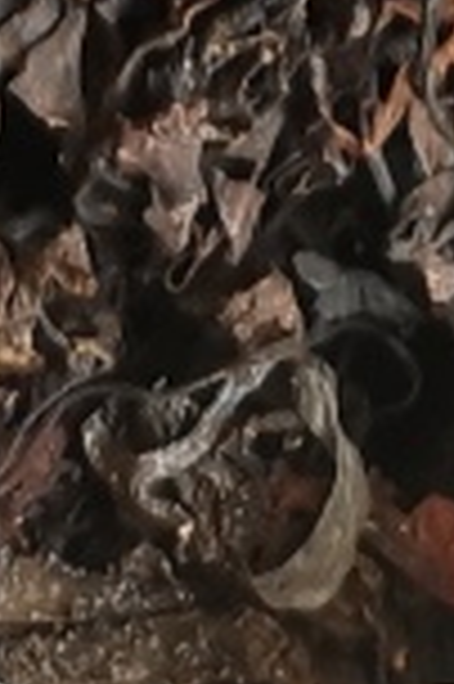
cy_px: -1555
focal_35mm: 197
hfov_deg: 7.0
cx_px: 337
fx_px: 3735
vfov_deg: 8.3
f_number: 1.8
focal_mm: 5.58
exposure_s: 1/120
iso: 250
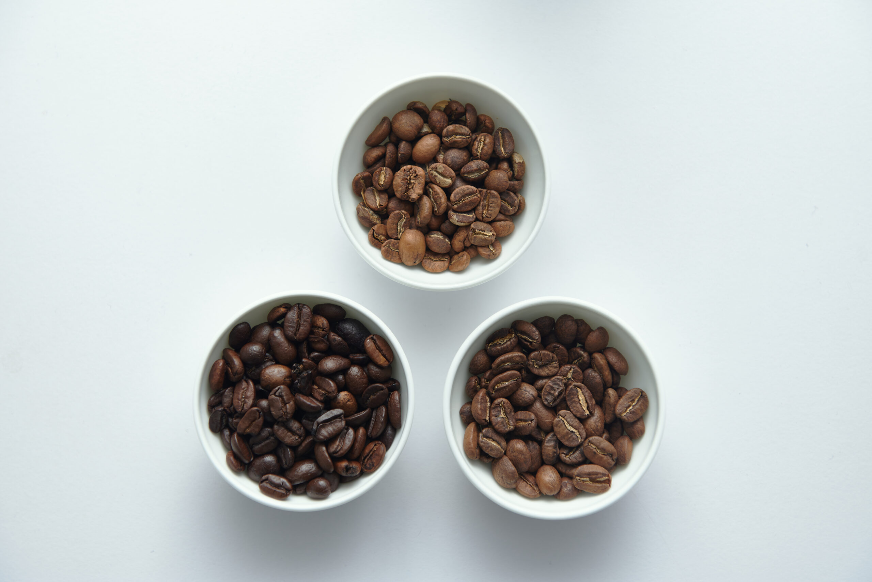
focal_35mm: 70
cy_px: 291
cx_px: 436
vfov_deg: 19.5
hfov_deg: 28.8
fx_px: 1696
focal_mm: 70
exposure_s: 1/160
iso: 100
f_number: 5
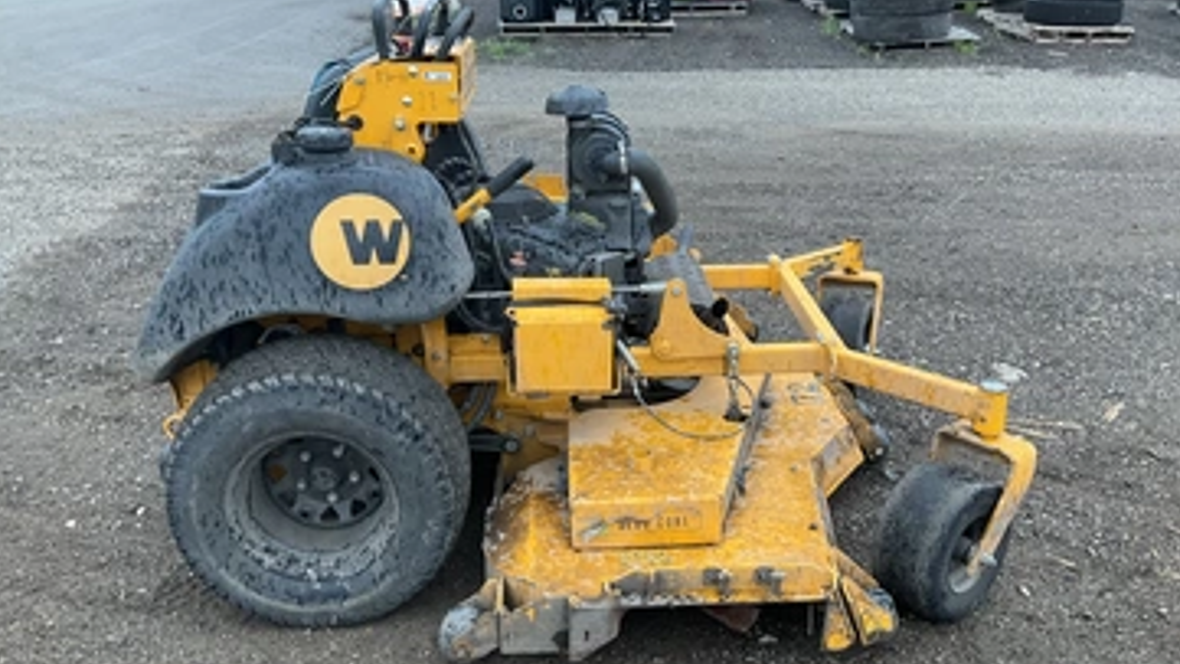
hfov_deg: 56.6
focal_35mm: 35
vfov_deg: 33.7
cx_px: 634
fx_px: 1095
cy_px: 340
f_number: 1.8
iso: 64
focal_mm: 3
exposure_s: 1/102
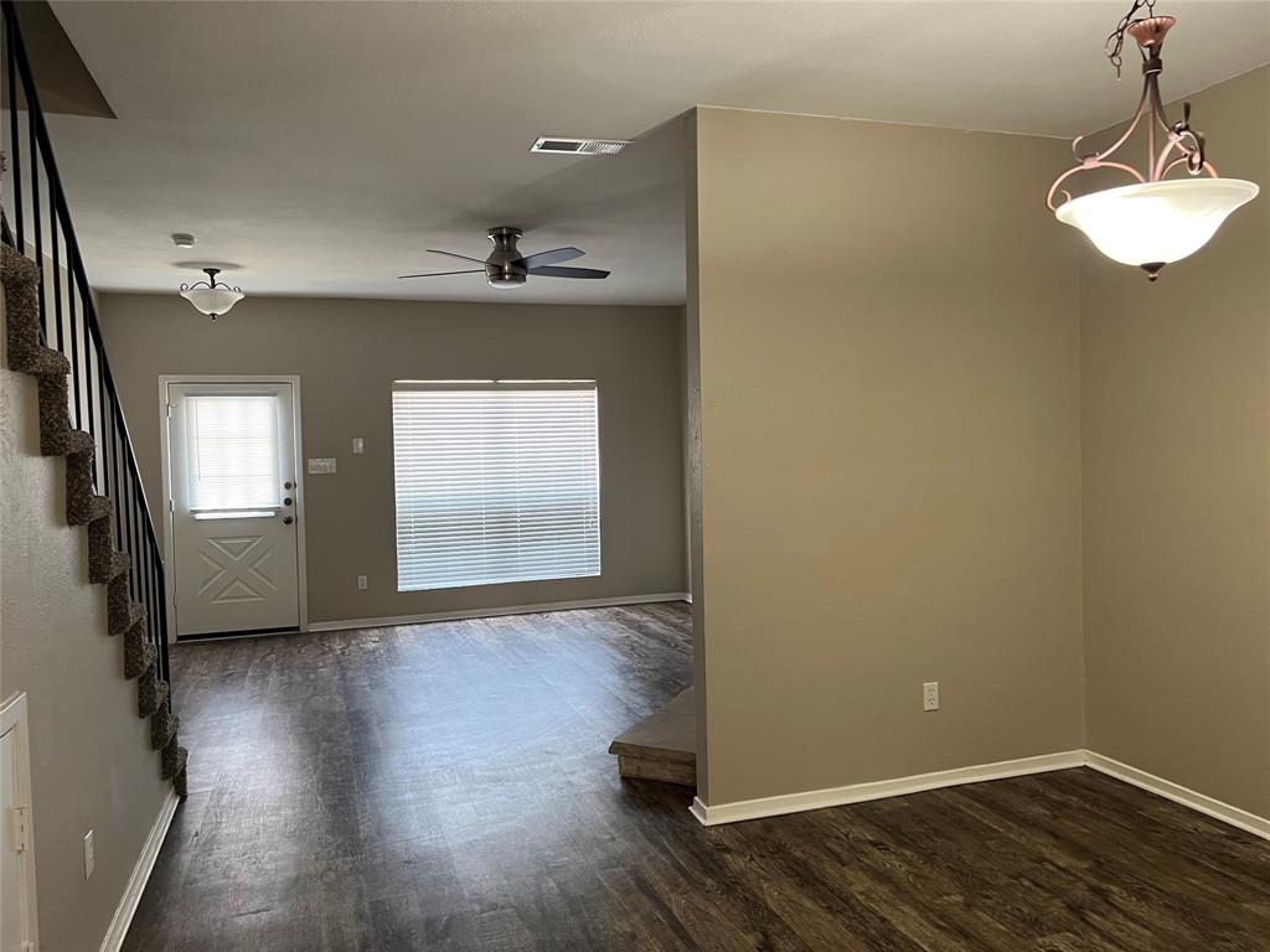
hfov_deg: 67.3
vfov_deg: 53.1
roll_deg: +2.2
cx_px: 635
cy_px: 476
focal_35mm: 26
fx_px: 954
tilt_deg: -1.3
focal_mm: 5.7
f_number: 1.5
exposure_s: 1/60
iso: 125
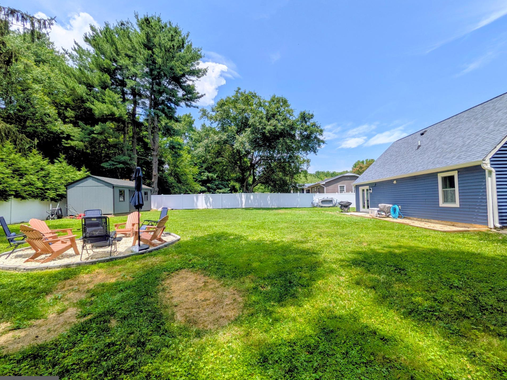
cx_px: 264
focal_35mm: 15
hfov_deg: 98.1
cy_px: 194
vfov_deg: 81.8
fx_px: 220
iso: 47
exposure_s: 1/1414
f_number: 2.2
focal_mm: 1.85
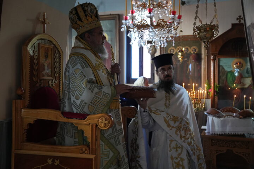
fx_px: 296
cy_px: 84
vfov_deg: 31.9
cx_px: 127
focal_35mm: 42
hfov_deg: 46.4
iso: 2500
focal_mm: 28
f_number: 2.8
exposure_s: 1/125
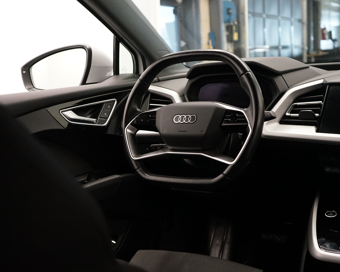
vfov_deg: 34.8
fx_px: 433
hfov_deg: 42.9
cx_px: 159
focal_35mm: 43
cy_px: 154
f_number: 4
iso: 4000
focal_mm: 33
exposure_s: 1/160
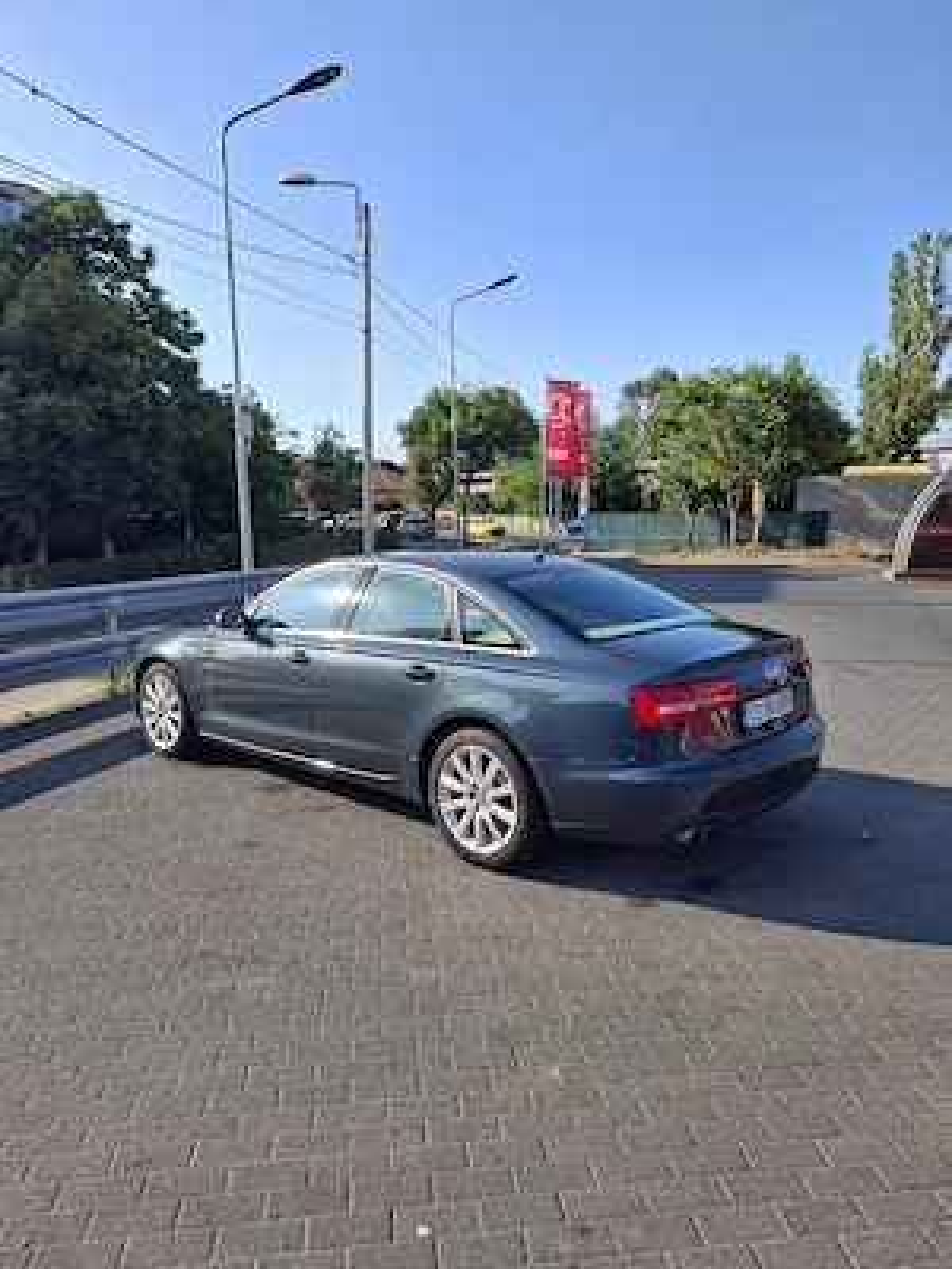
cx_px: 476
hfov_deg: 58.9
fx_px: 843
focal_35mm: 23
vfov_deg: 73.9
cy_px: 634
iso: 50
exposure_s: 1/1000
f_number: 1.8
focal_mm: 5.54
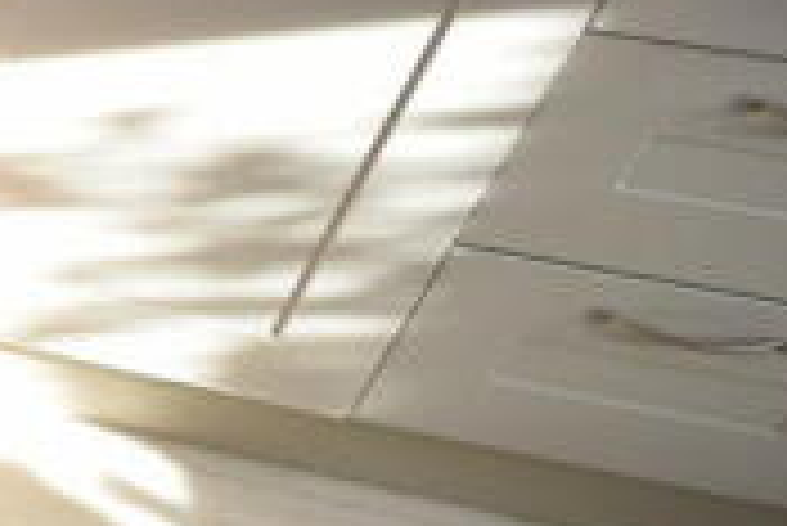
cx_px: -659
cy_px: -16
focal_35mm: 56
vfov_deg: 23.1
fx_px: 1225
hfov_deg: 21.5
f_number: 5
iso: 400
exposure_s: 1/100
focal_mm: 10
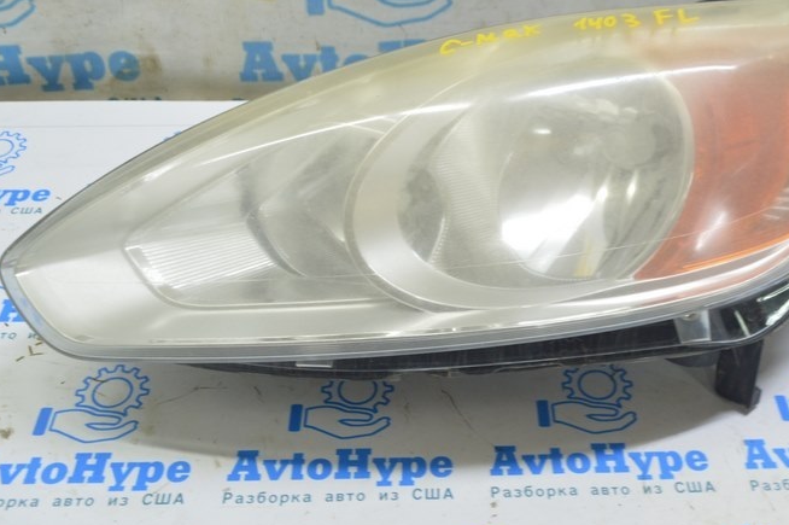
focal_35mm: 47
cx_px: 471
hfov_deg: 41.8
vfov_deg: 28.2
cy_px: 139
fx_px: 1029
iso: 400
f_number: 5.6
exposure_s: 1/20
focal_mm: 20
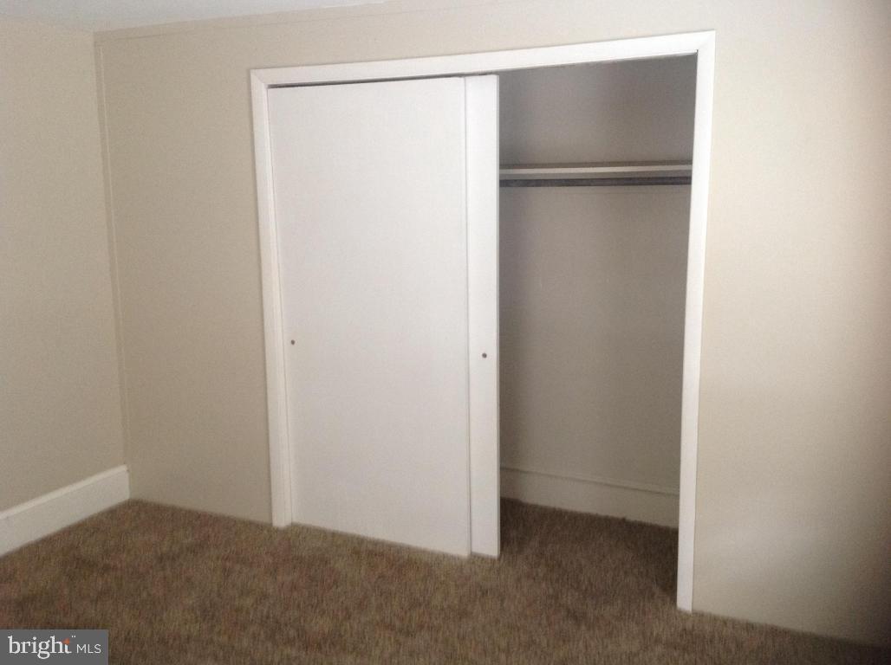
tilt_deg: -8.9
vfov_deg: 40.6
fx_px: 900
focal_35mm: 35
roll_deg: +0.6
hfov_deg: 52.7
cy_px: 332
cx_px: 446
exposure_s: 1/15
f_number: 2.4
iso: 160
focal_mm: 4.28
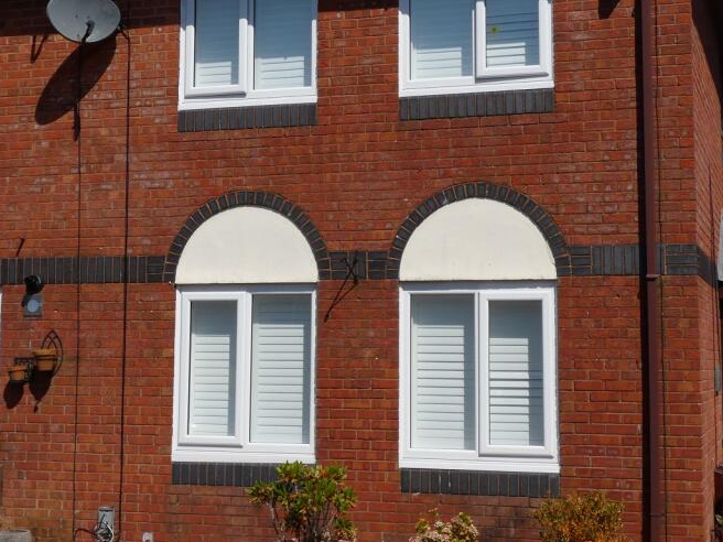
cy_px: 195
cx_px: 363
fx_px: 1337
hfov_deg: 30.3
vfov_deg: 22.9
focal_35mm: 64
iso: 80
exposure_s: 1/1000
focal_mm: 7.3
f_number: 5
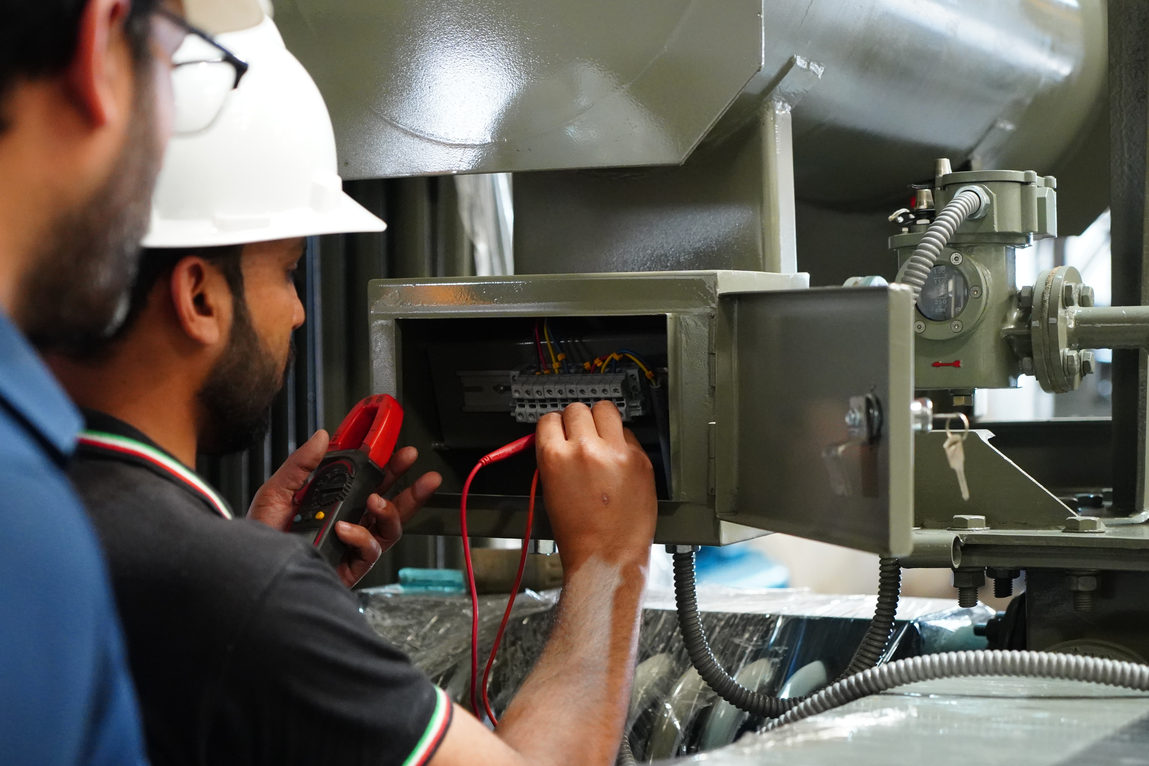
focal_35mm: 68
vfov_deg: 20.0
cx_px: 579
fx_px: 2170
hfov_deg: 29.7
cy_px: 420
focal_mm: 62
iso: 8000
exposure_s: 1/125
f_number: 4
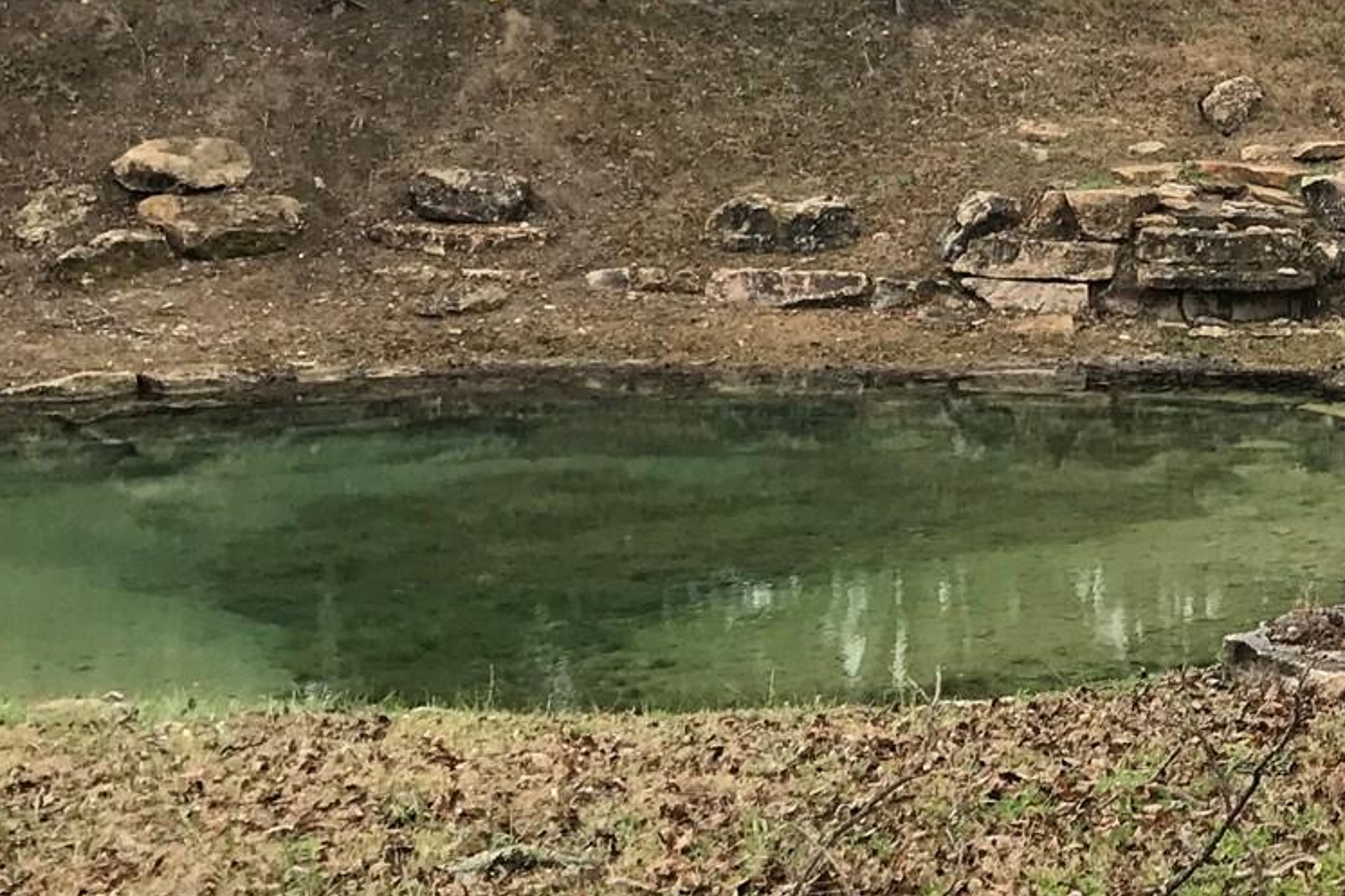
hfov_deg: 23.9
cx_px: 1453
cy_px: -45
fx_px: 2988
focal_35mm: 80
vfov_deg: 16.6
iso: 20
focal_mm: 3.99
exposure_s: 1/818
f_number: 1.8
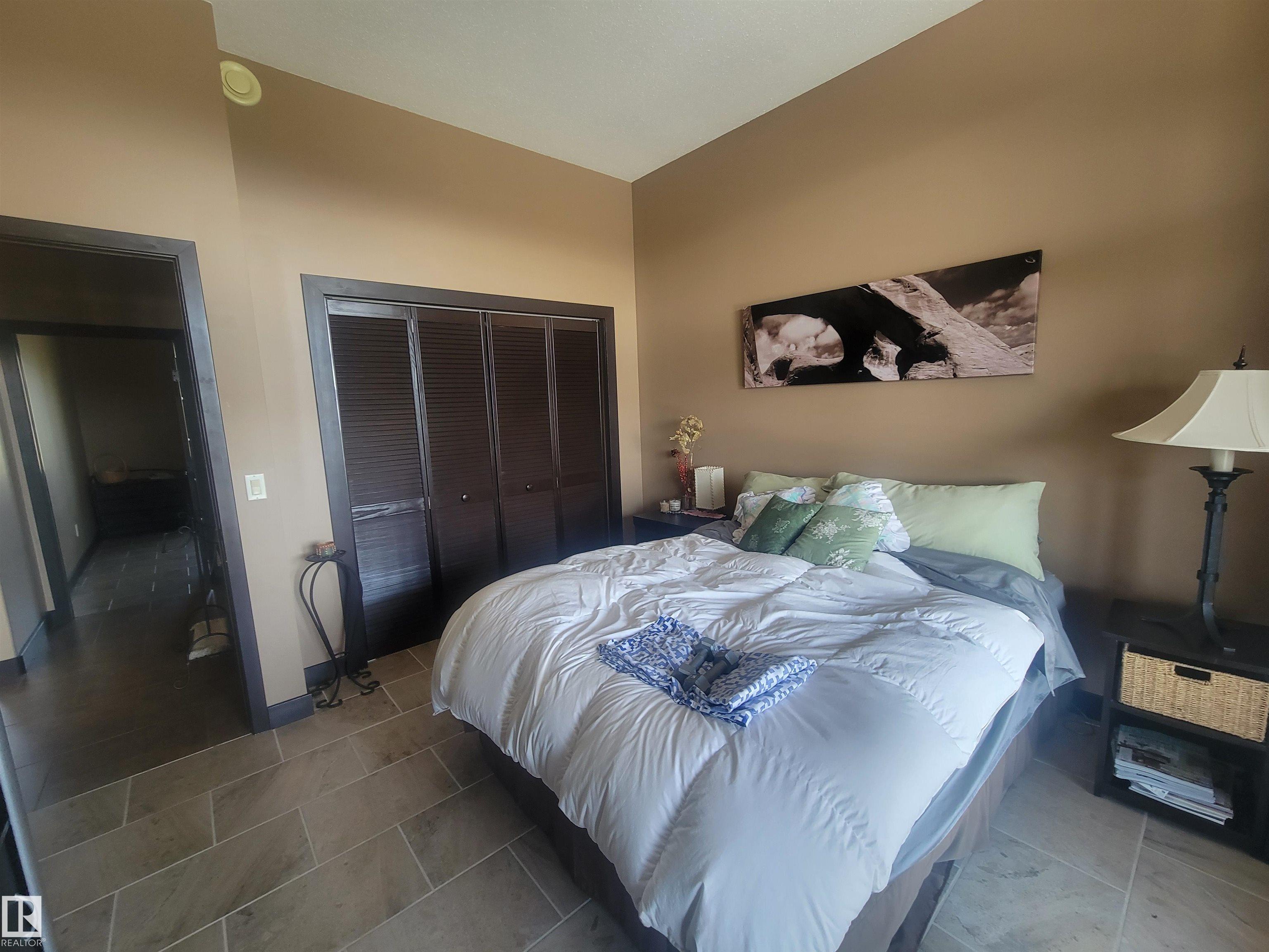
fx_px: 477
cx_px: 634
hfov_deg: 106.2
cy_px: 476
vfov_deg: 89.9
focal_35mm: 13
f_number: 2.2
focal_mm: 2.2
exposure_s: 1/60
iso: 125
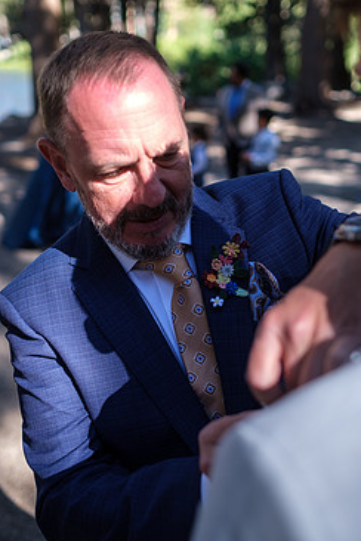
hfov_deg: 31.2
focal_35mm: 43
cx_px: 160
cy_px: 279
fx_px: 647
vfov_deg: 45.4
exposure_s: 1/640
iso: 160
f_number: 1.8
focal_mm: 23
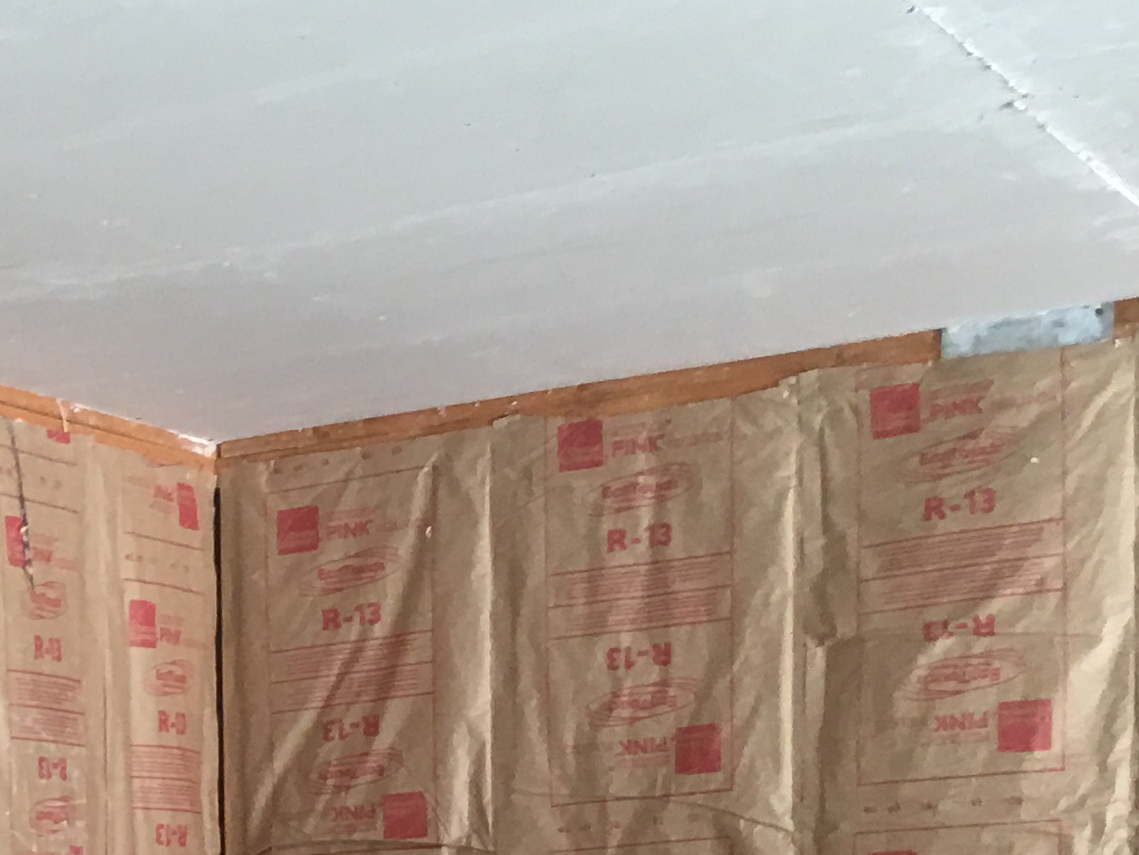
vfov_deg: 13.8
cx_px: -578
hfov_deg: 17.6
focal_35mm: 100
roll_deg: +1.5
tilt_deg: +0.4
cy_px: 1321
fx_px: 3291
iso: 32
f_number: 2.2
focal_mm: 4.15
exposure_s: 1/15
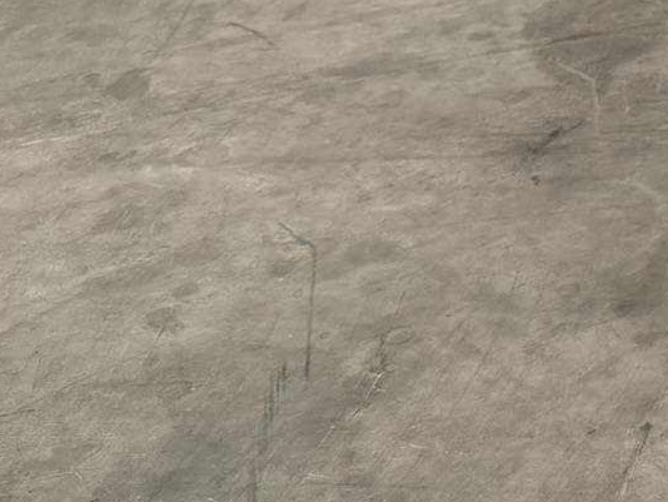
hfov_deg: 18.1
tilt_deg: -27.7
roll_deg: +0.8
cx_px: 1095
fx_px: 1776
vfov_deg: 15.8
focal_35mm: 92
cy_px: 19
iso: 200
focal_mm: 6.76
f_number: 1.78
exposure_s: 1/121
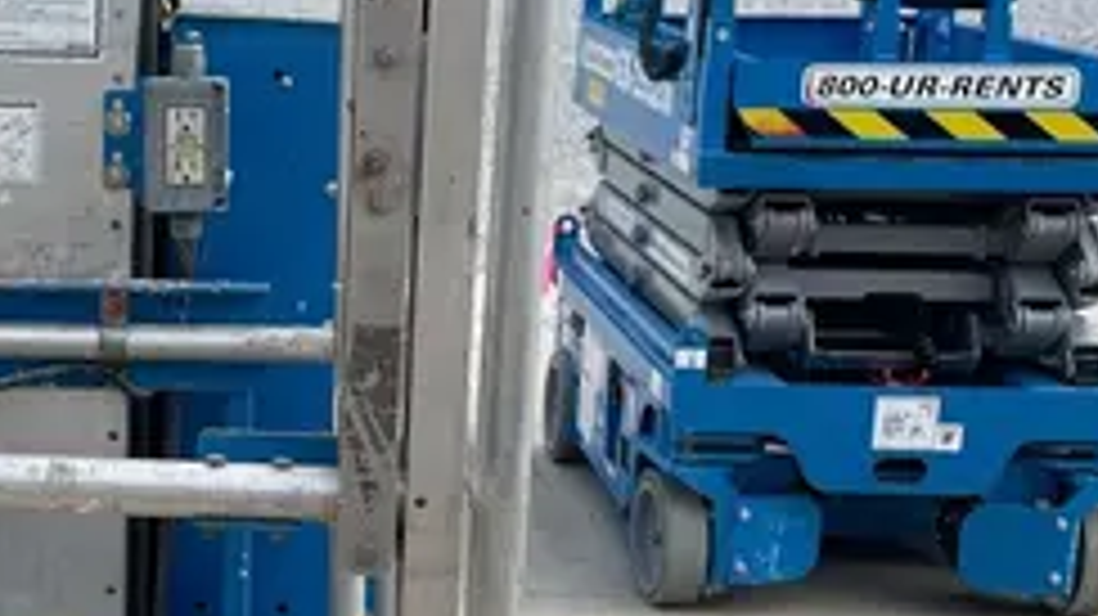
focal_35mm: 85
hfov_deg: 23.9
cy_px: 452
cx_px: -9
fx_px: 2474
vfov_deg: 14.2
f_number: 1.6
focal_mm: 4.2
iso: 32
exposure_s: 1/1335
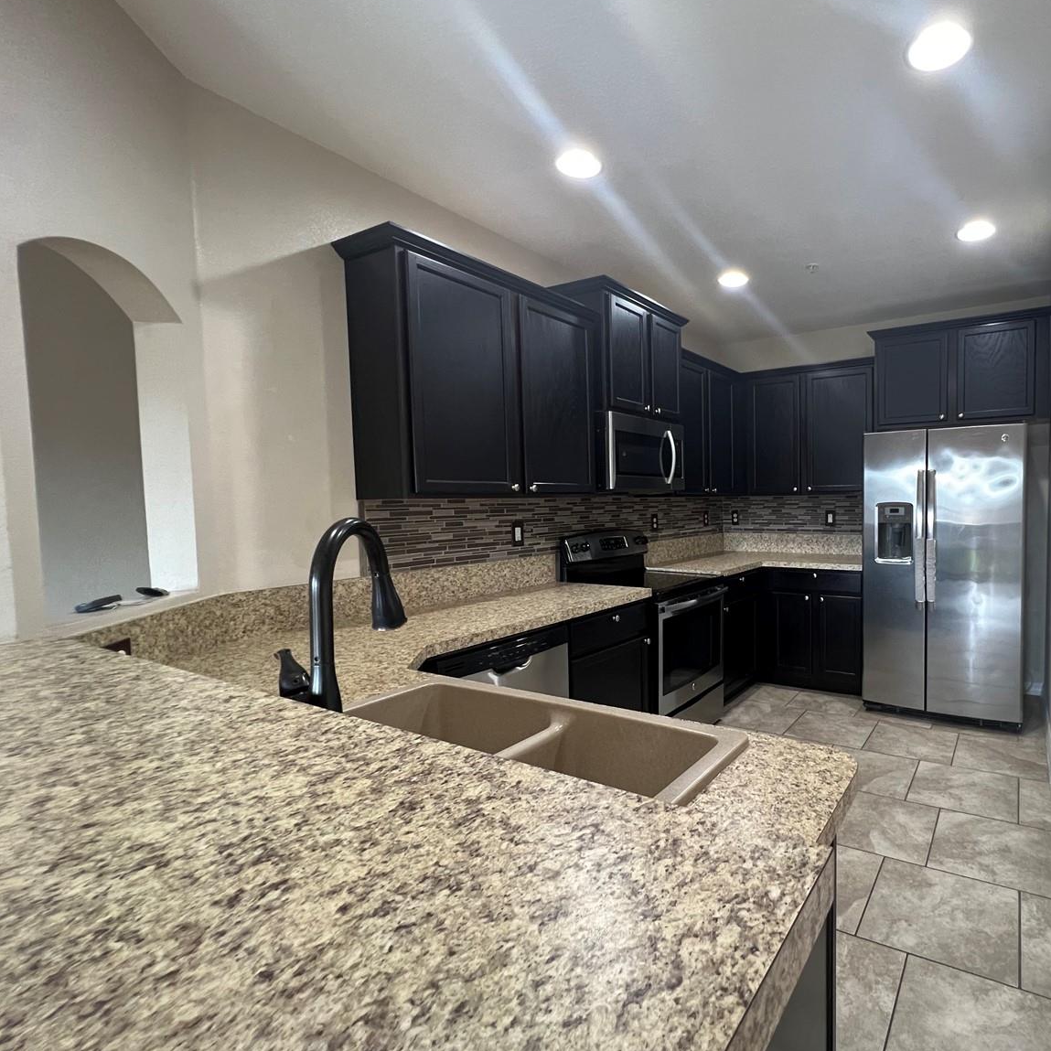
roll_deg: +1.1
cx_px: 716
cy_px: 535
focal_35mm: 16
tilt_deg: -3.8
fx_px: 550
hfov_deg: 83.8
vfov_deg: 87.4
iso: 400
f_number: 1.8
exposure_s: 1/60
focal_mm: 1.57
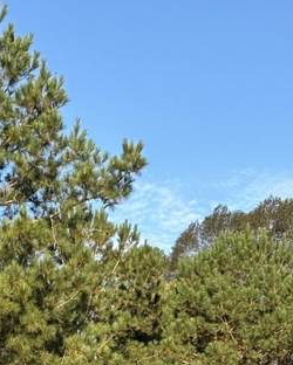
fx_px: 1689
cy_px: 406
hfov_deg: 9.8
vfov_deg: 12.1
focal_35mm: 156
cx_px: -45
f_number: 1.6
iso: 32
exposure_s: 1/1233
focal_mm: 5.96
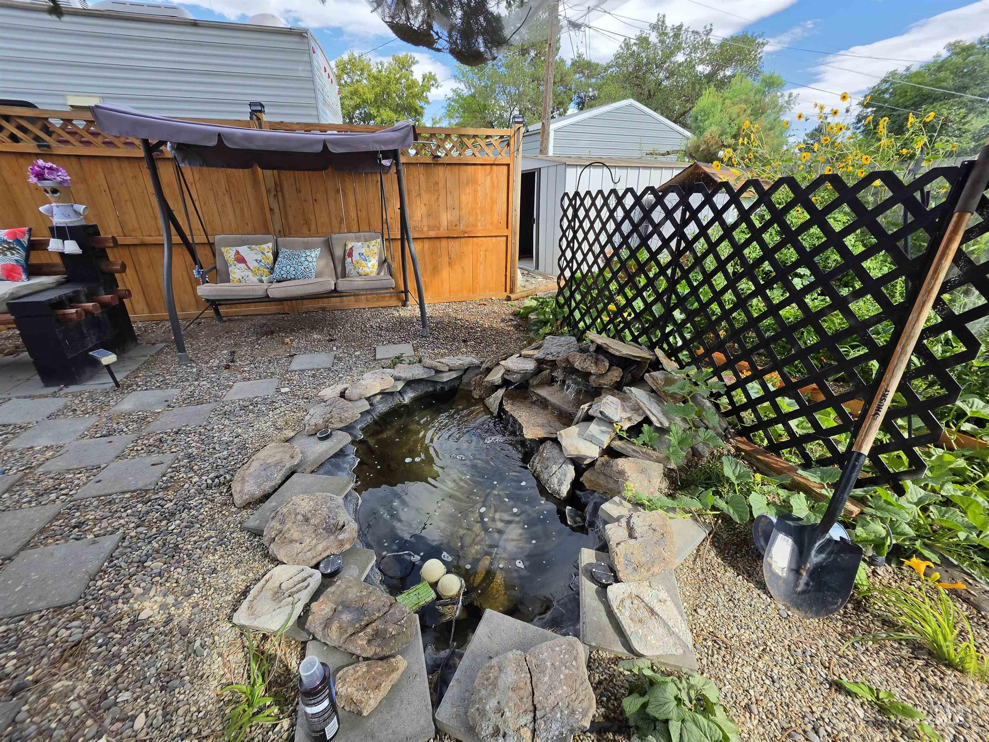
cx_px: 494
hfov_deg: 106.2
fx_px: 371
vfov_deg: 89.9
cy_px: 371
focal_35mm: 13
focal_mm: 2.2
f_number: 1.9
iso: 32
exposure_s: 1/705
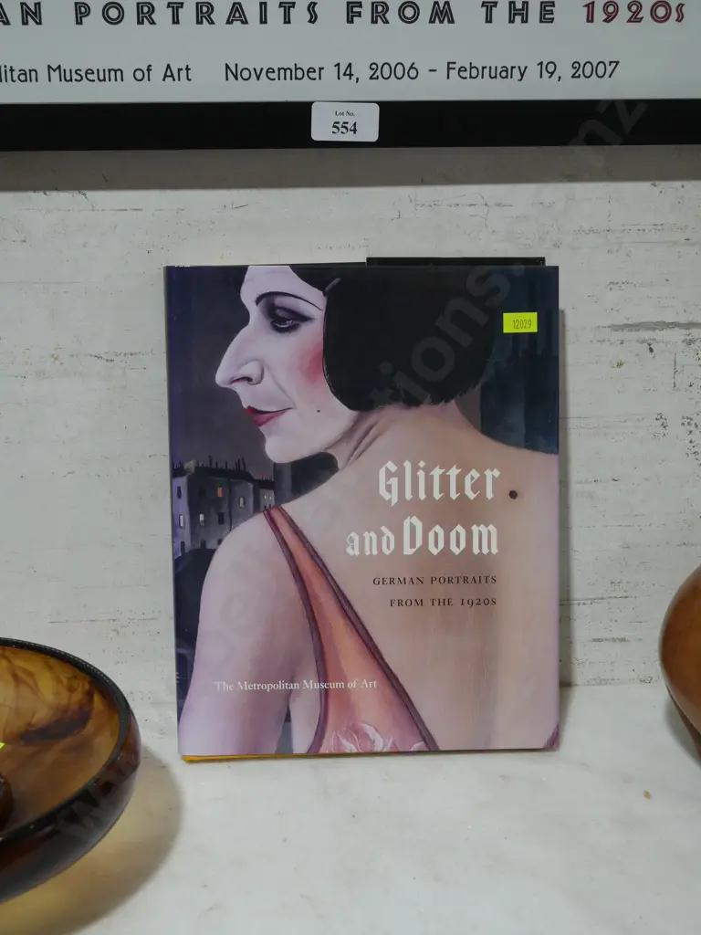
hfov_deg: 28.0
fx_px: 1404
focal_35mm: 52
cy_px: 468
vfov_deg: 36.8
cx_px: 350
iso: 500
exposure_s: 1/60
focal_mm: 26
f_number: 5.6
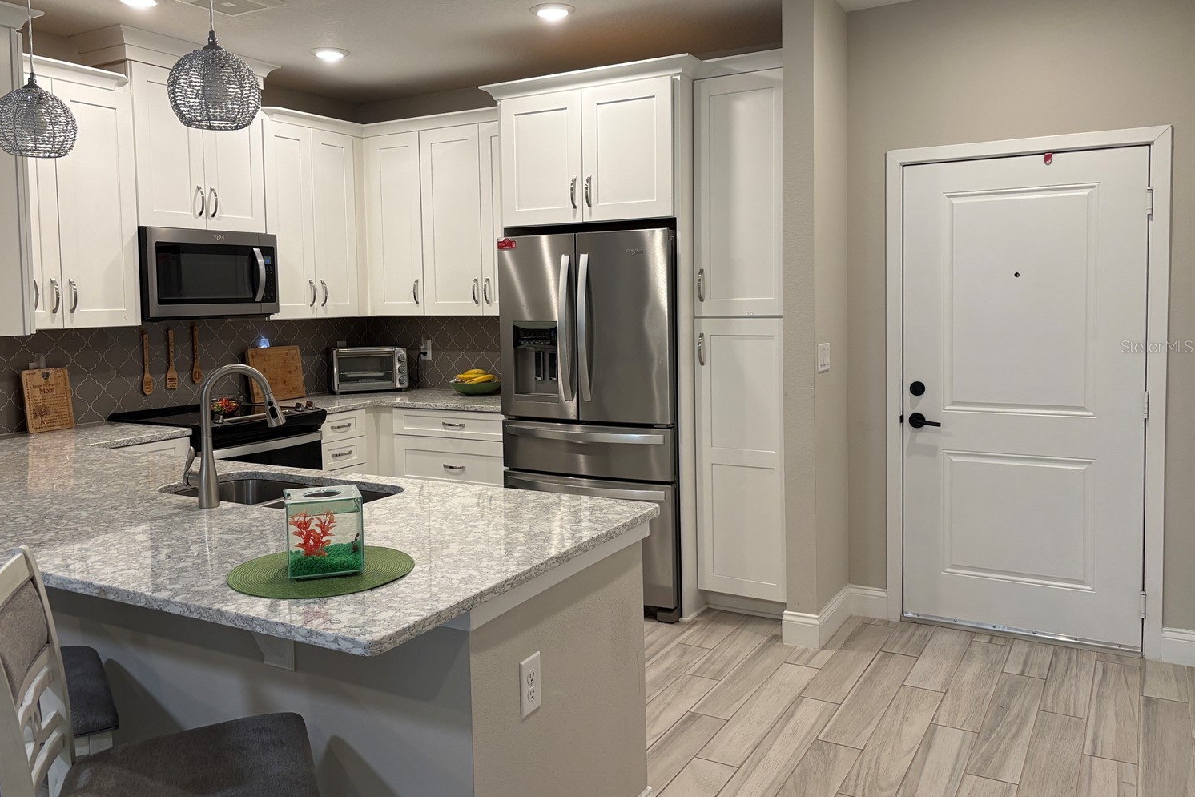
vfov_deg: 44.9
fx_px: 963
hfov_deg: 63.6
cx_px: 556
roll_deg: +1.7
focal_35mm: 29
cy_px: 346
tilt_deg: -3.3
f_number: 1.6
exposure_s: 1/120
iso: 125
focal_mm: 5.96
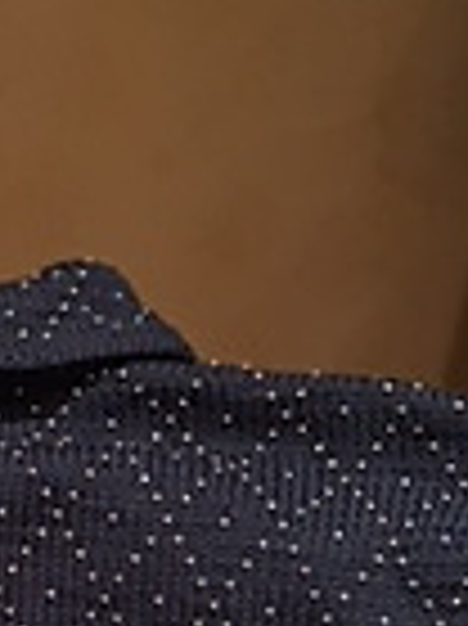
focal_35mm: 134
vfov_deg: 13.8
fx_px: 2419
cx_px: -194
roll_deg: -0.2
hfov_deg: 10.7
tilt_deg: -33.3
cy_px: 941
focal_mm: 4.15
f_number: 2.2
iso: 100
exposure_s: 1/4
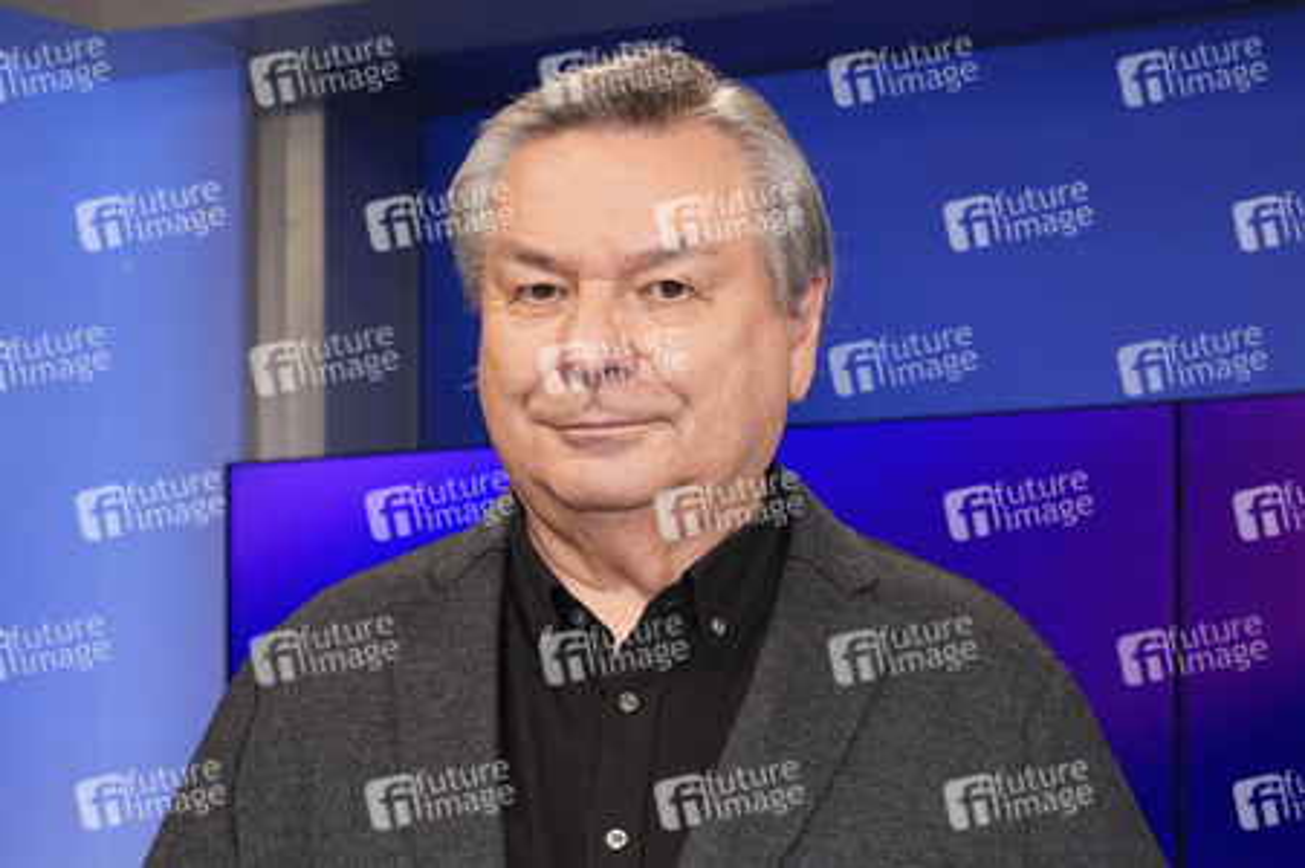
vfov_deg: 34.2
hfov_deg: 49.6
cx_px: 652
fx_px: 1413
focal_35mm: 39
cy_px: 434
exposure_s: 1/125
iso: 2000
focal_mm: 39
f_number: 5
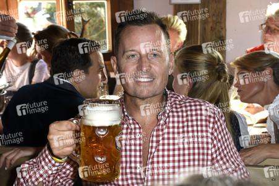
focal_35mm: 75
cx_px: 140
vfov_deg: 18.2
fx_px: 581
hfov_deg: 27.0
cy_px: 93
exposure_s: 1/60
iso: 640
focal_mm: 50
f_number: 8
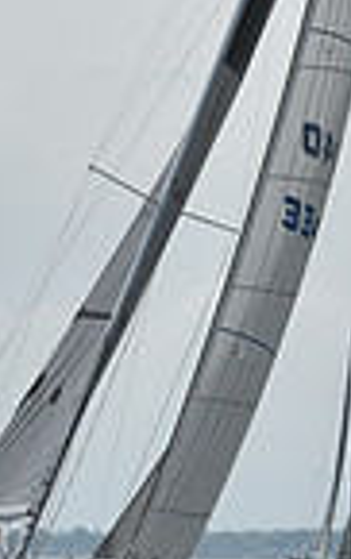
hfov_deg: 3.4
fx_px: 5906
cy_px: 120
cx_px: 187
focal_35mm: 387
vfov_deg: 5.4
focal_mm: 95
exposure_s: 1/1250
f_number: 8
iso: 200
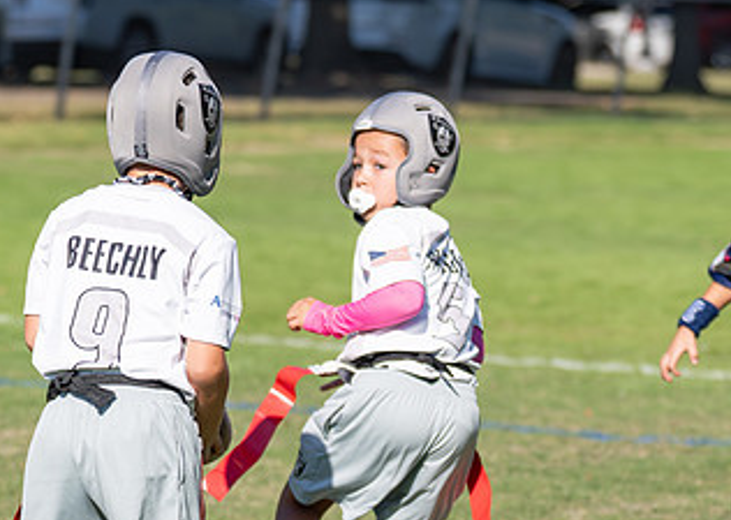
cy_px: 315
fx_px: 5330
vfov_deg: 5.6
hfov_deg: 7.8
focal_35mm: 257
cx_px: 92
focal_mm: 87
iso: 250
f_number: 2.8
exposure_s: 1/6400
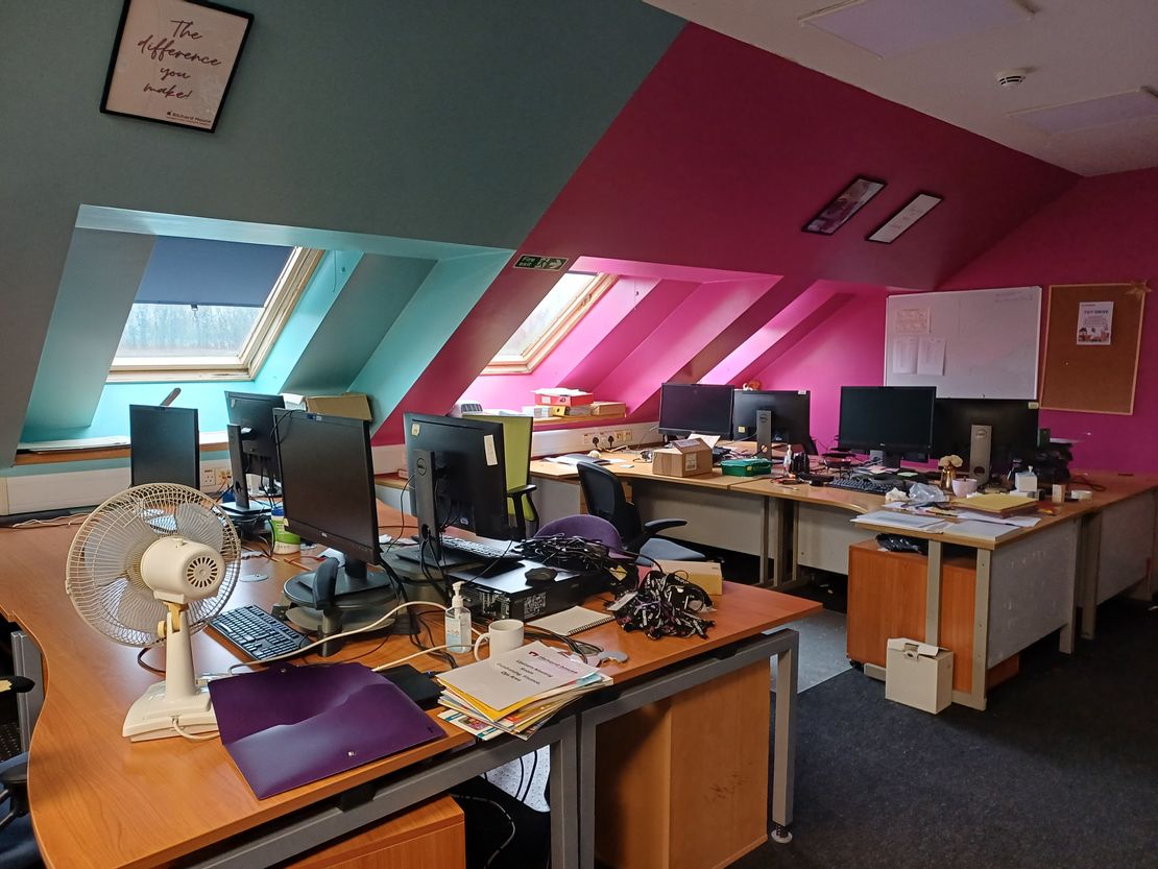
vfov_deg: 54.9
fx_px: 836
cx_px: 579
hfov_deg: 69.4
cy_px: 434
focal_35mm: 25
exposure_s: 1/50
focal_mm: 4.65
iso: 320
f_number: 1.8
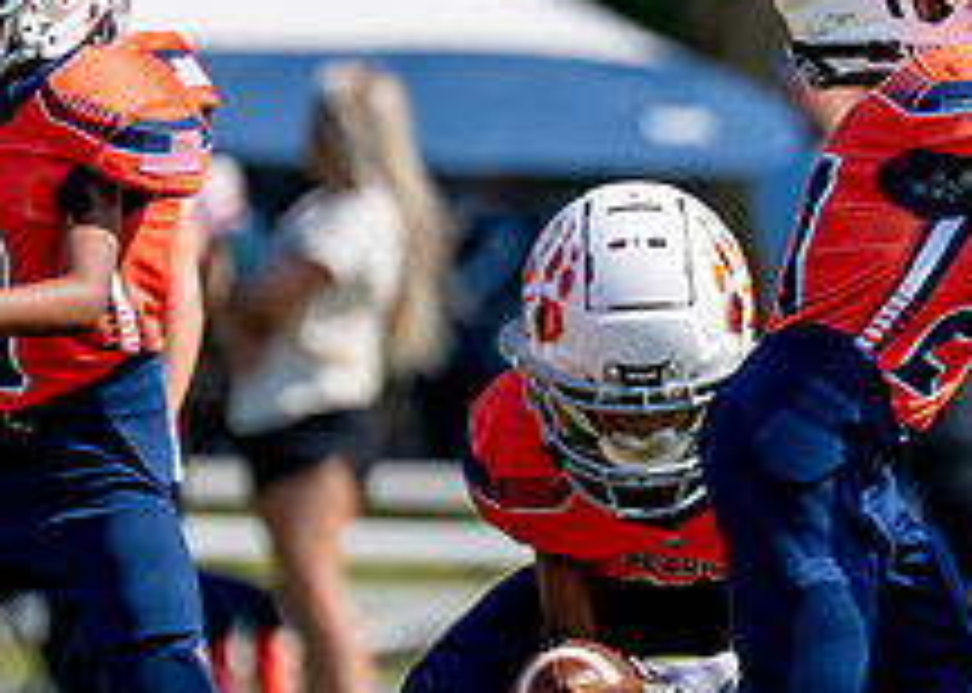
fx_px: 23285
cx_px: 1256
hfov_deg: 2.4
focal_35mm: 844
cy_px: 321
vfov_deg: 1.7
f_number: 2.8
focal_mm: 200
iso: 200
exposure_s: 1/5000
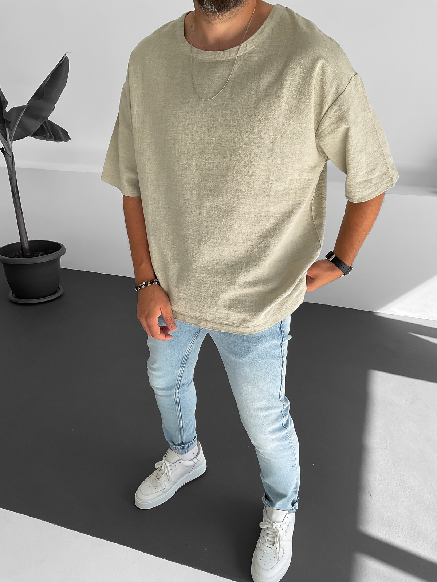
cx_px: 218
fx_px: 488
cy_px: 291
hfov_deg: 48.2
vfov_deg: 61.7
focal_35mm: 29
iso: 16
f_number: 1.8
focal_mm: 3
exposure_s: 1/310
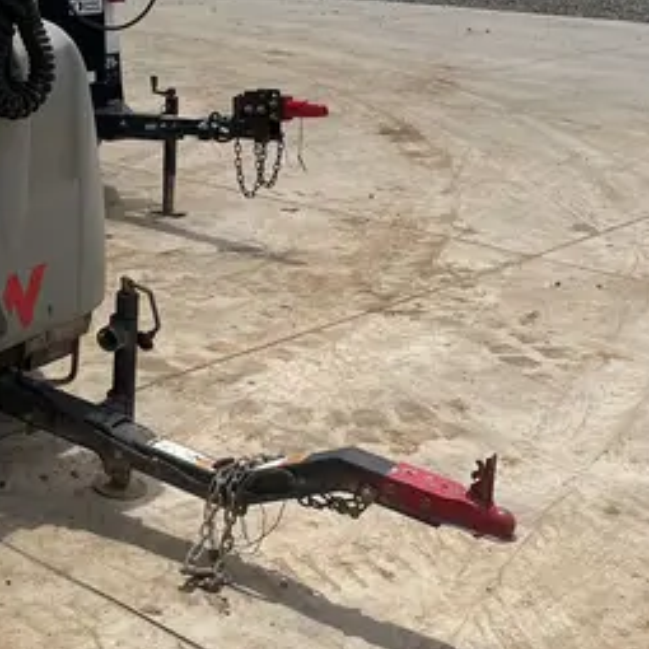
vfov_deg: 25.9
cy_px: 185
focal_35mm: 66
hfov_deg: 24.6
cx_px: -41
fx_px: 1400
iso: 50
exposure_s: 1/6173
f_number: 1.6
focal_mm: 5.1
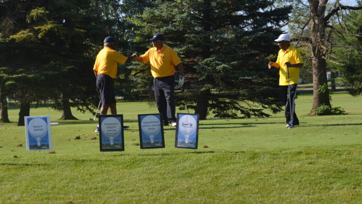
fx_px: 830
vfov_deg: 14.0
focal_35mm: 87
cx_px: 181
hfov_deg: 24.6
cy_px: 89
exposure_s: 1/200
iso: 200
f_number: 7.1
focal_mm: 55
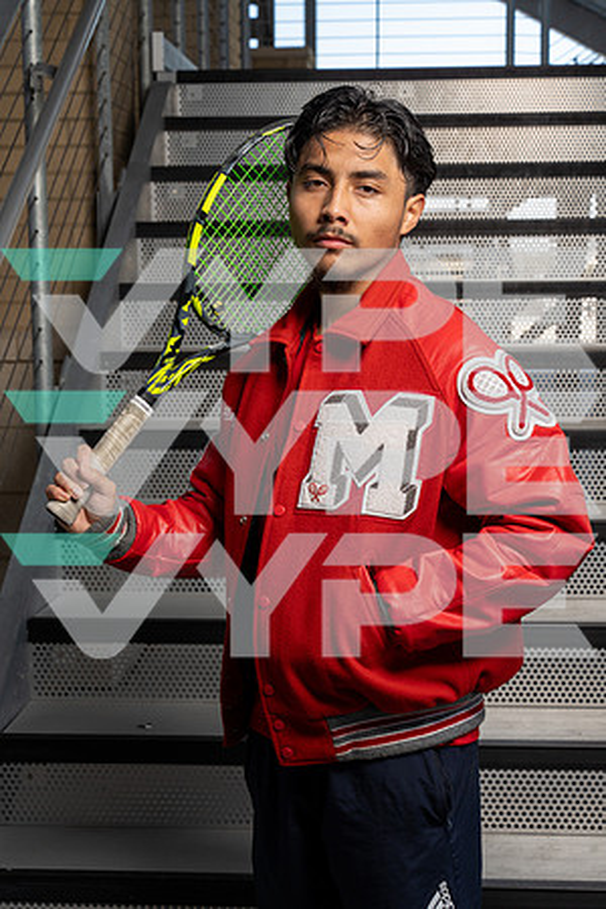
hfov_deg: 20.6
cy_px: 454
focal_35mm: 66
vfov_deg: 30.5
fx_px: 1666
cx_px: 303
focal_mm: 66
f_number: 8
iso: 250
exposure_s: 1/250
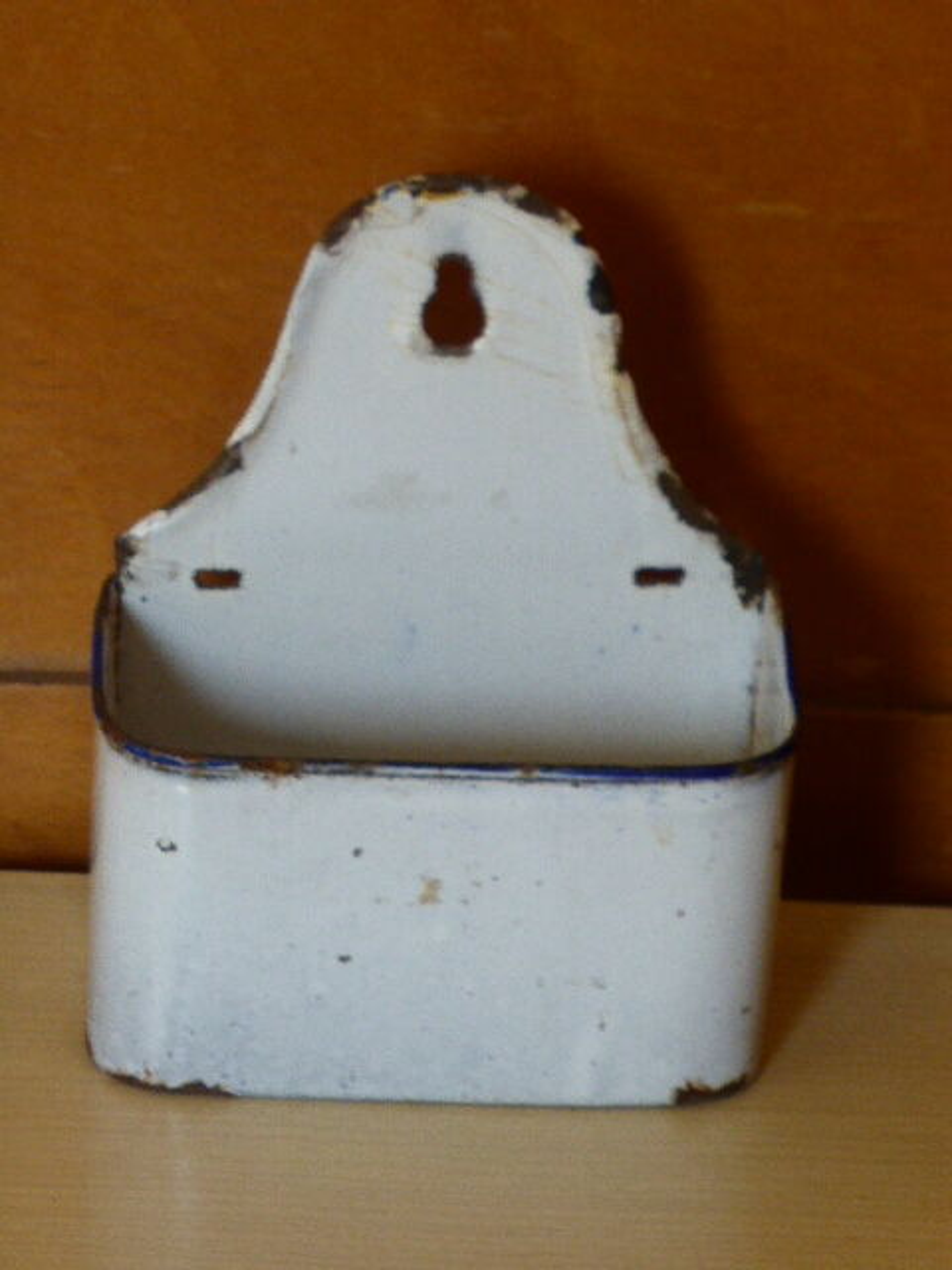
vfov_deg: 11.6
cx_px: 476
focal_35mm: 170
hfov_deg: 8.7
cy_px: 635
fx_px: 6234
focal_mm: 27.6
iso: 400
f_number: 5.4
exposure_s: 1/15
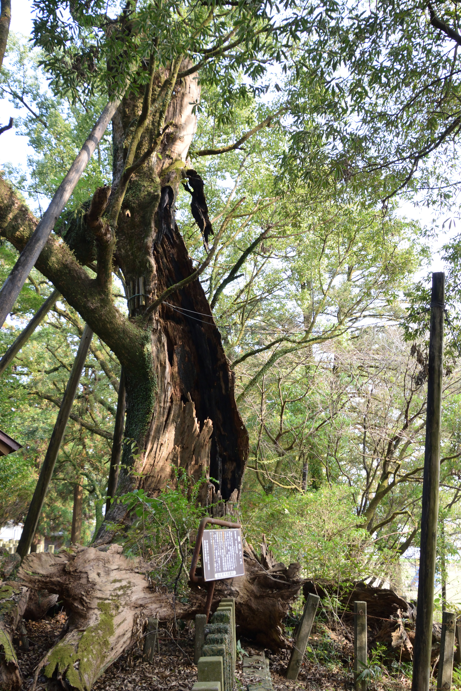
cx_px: 230
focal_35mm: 33
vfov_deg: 57.2
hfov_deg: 40.0
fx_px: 634
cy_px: 346
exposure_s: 1/200
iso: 400
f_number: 7.1
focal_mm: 22
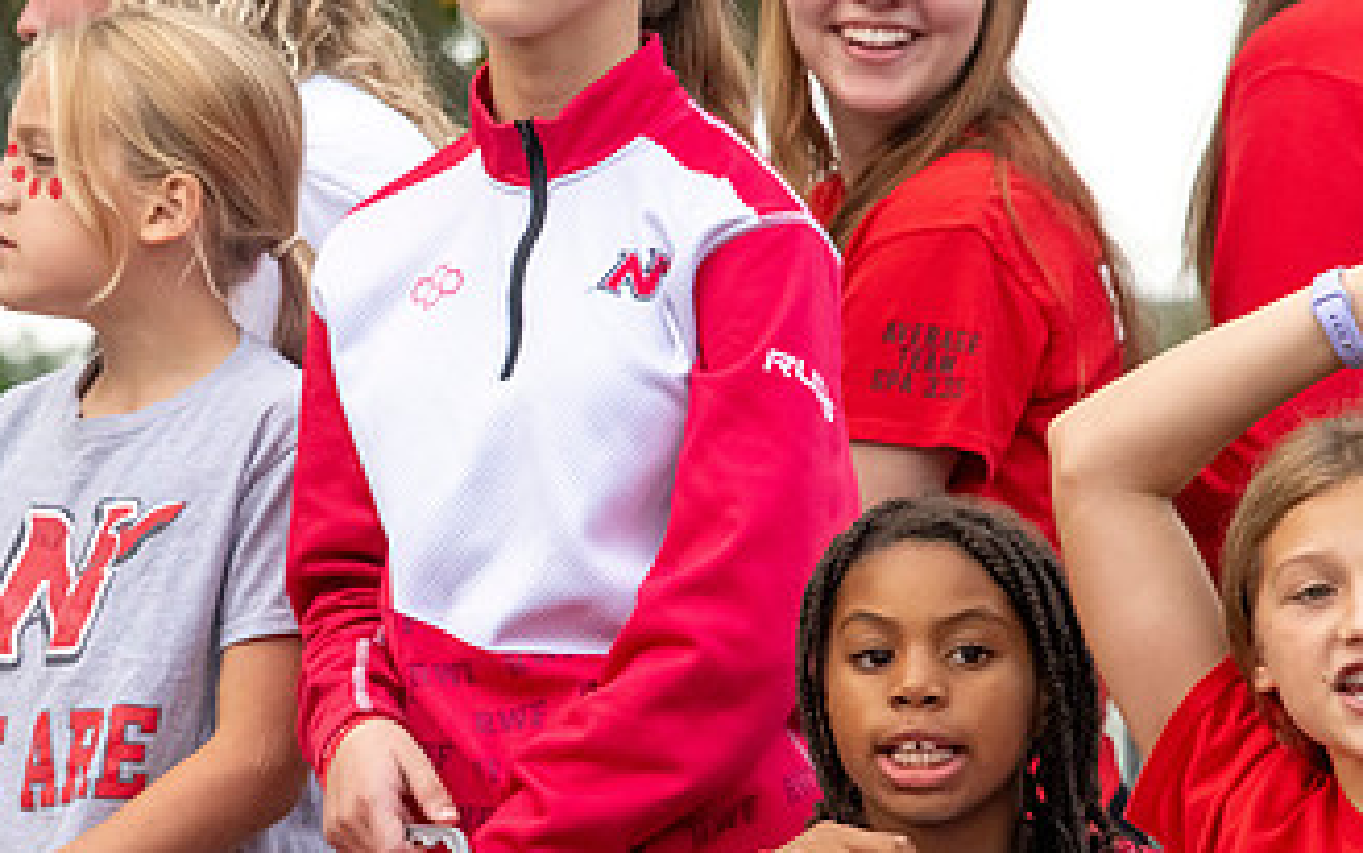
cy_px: 470
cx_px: 327
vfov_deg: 2.4
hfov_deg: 3.9
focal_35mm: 539
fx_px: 20032
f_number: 11
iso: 3200
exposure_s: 1/640
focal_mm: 300
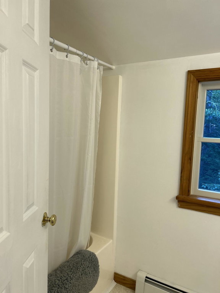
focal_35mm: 26
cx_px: 110
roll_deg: -1.1
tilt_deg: -4.9
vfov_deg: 67.3
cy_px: 146
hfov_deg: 53.1
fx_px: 220
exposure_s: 1/147
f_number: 1.5
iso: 32
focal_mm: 5.7
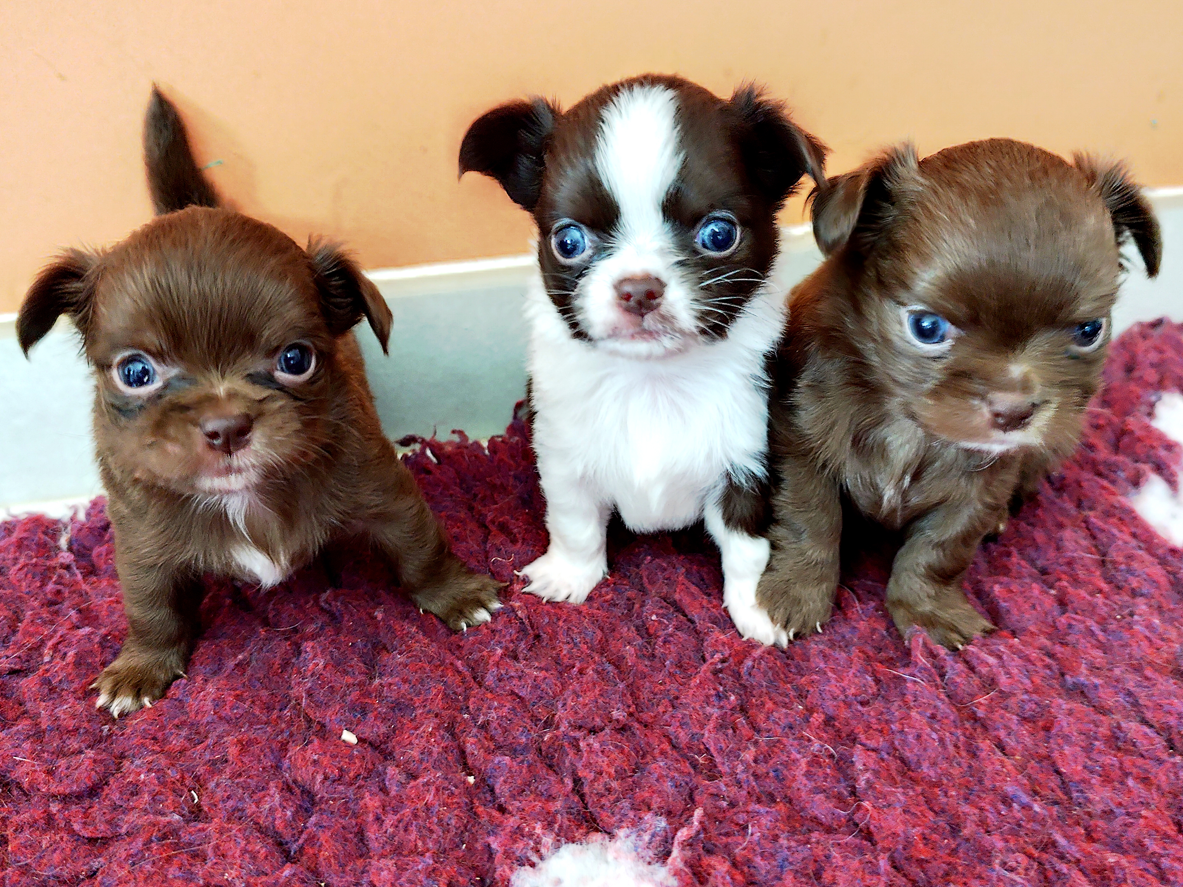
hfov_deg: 56.8
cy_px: 444
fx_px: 1094
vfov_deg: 44.2
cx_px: 592
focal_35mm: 32
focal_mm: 6.14
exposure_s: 1/25
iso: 2500
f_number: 1.65
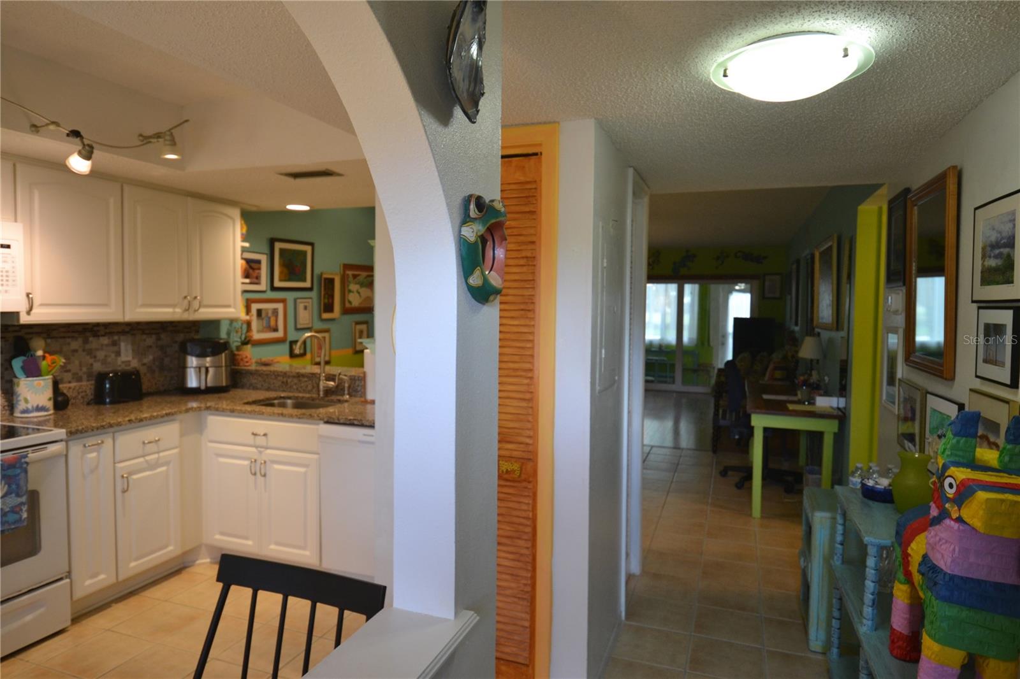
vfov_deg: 59.5
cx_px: 510
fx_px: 595
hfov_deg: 81.2
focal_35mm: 21
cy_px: 340
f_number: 4
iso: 500
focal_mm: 14
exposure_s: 1/60
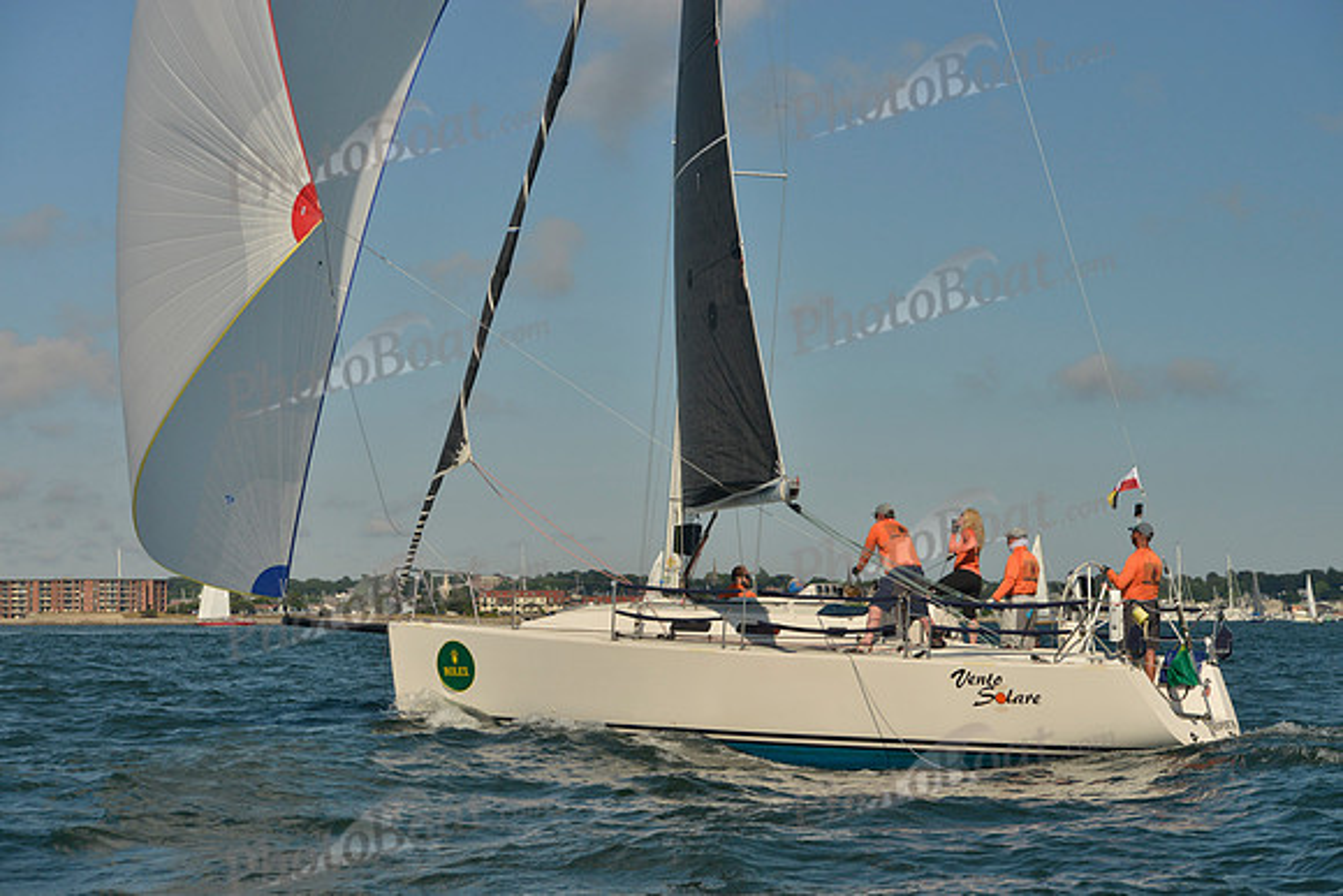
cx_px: 672
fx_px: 2612
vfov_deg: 19.5
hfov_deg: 28.8
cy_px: 448
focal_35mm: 70
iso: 400
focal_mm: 70
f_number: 7.1
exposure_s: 1/1600
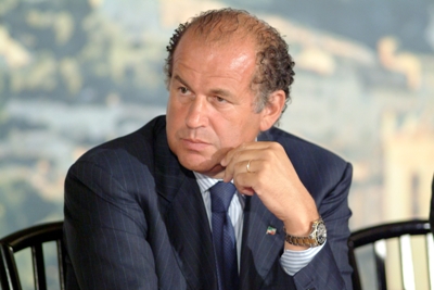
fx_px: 3220
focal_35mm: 267
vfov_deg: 5.2
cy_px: 145
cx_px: 217
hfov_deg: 7.7
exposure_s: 1/90
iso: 800
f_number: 2.8
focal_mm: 178
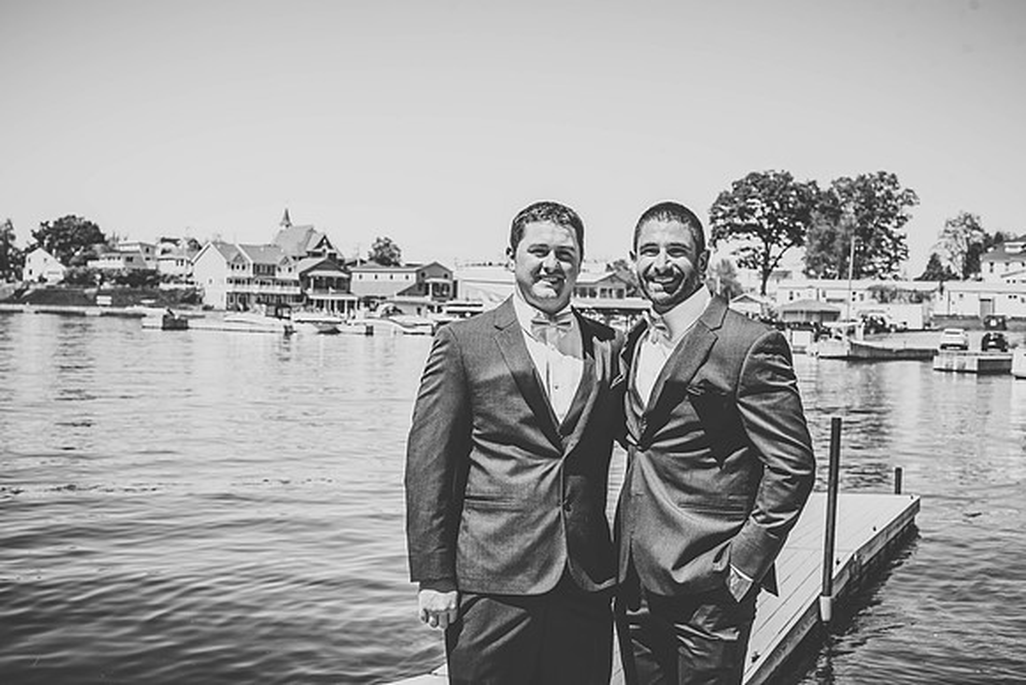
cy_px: 342
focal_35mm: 50
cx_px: 513
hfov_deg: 39.6
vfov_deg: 27.0
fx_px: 1425
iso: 125
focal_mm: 50
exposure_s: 1/500
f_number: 6.3
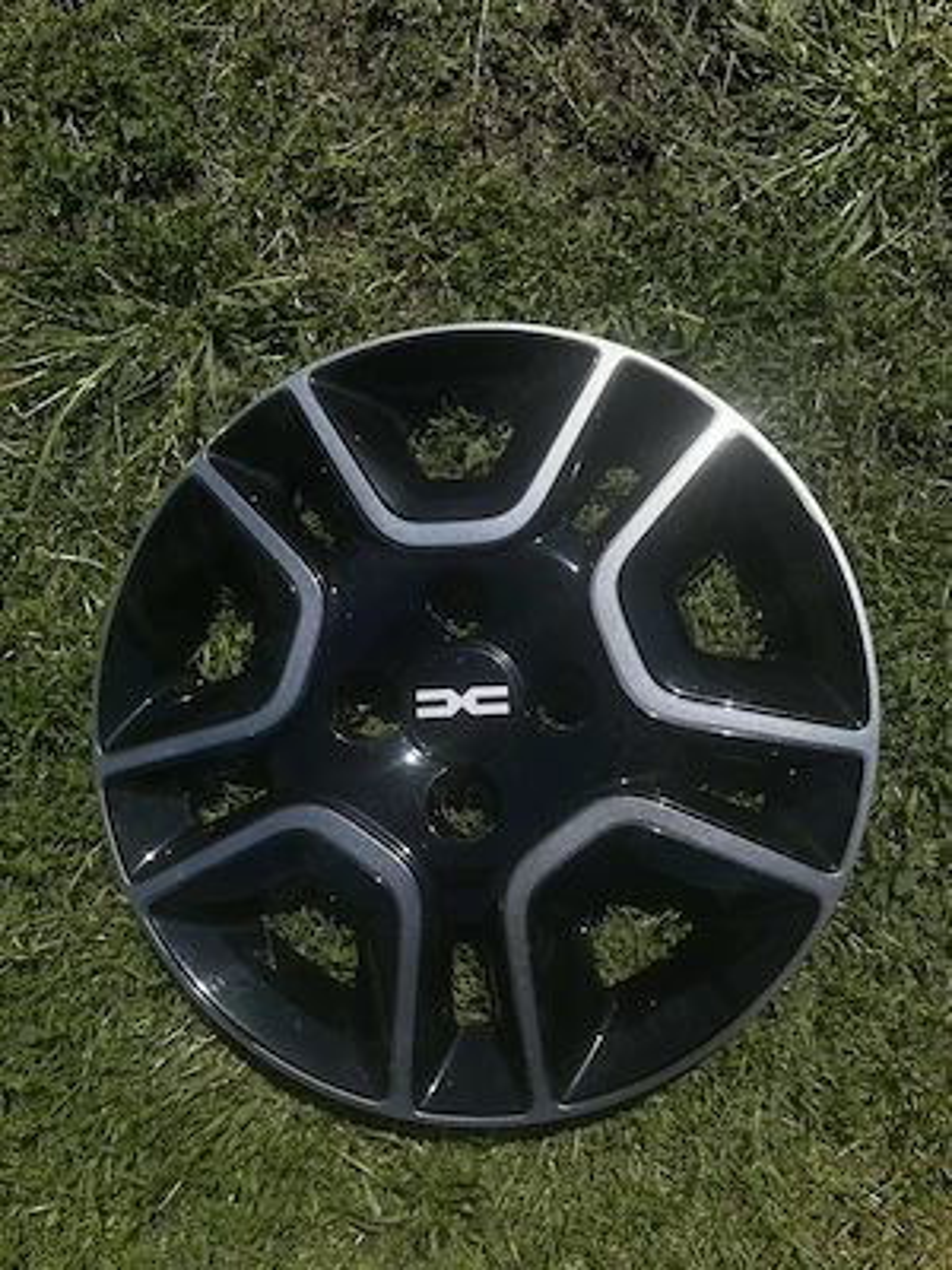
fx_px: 953
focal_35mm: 26
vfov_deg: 67.3
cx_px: 476
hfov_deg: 53.1
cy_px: 635
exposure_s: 1/5747
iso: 32
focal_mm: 4.25
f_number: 1.8
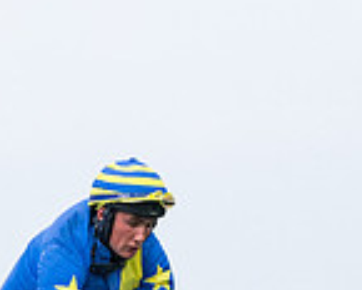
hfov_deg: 4.3
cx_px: 18
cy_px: 525
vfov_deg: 3.4
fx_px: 4853
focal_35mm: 453
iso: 800
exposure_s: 1/1600
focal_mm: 70
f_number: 4
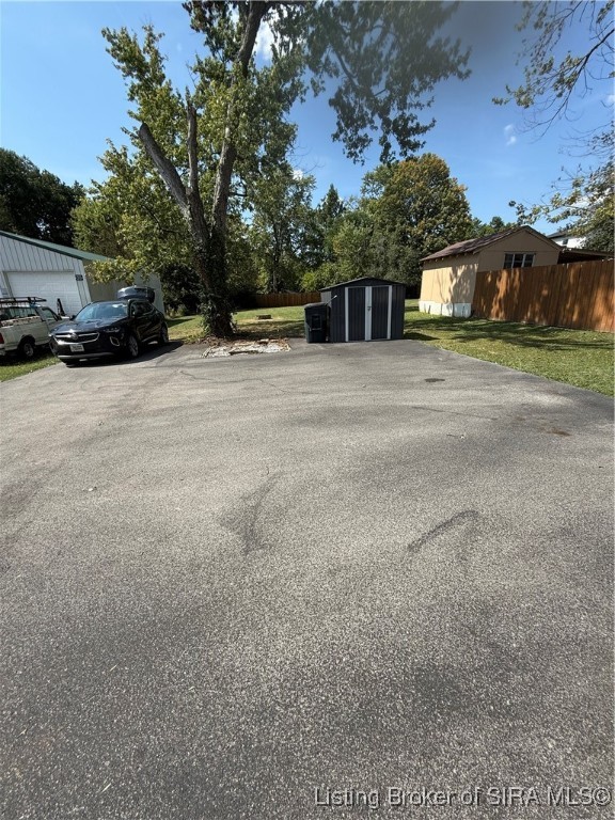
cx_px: 308
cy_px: 410
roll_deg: +0.6
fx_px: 332
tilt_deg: -18.5
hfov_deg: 85.7
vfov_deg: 102.1
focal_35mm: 14
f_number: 2.2
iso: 50
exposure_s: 1/1572
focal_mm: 2.22
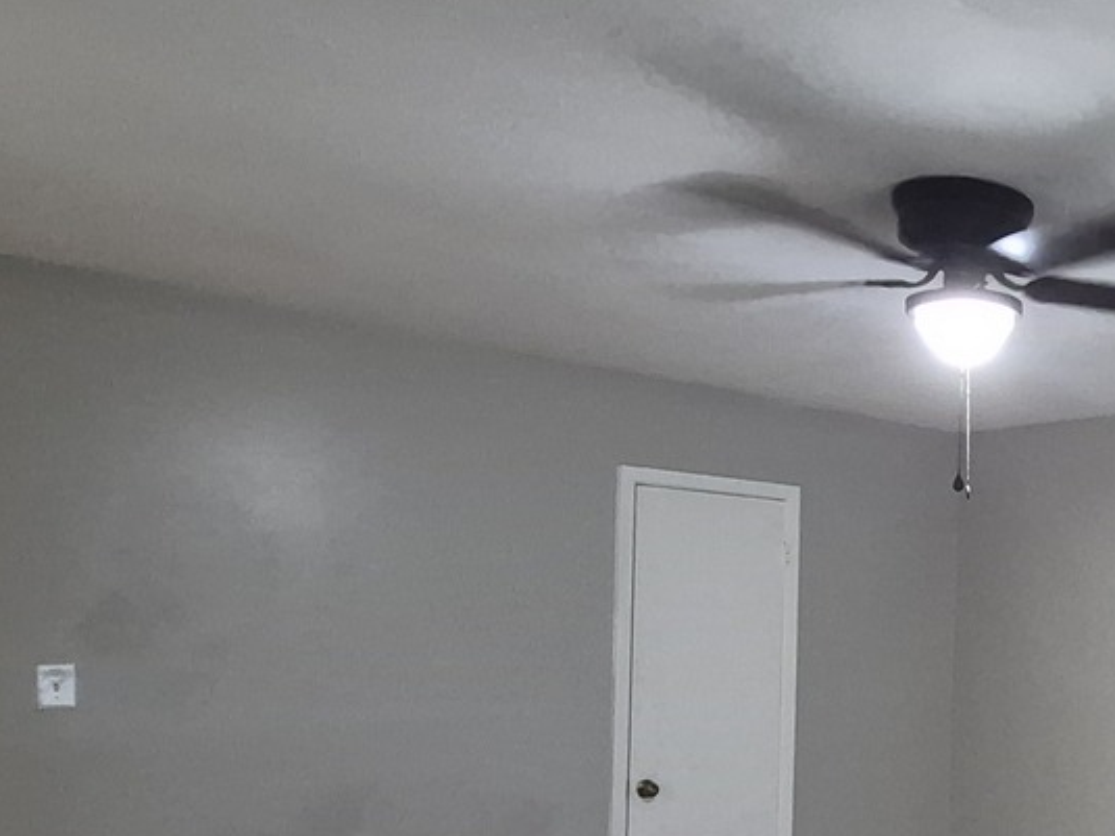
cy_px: 611
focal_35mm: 35
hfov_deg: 42.6
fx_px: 1127
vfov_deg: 39.7
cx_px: 1196
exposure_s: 1/60
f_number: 2.2
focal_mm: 1.74
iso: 800
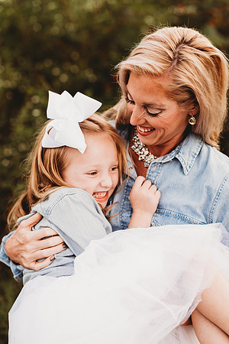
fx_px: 811
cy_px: 172
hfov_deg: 16.1
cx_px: 114
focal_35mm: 85
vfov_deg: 23.9
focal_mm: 85
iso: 125
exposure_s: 1/200
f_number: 2.2
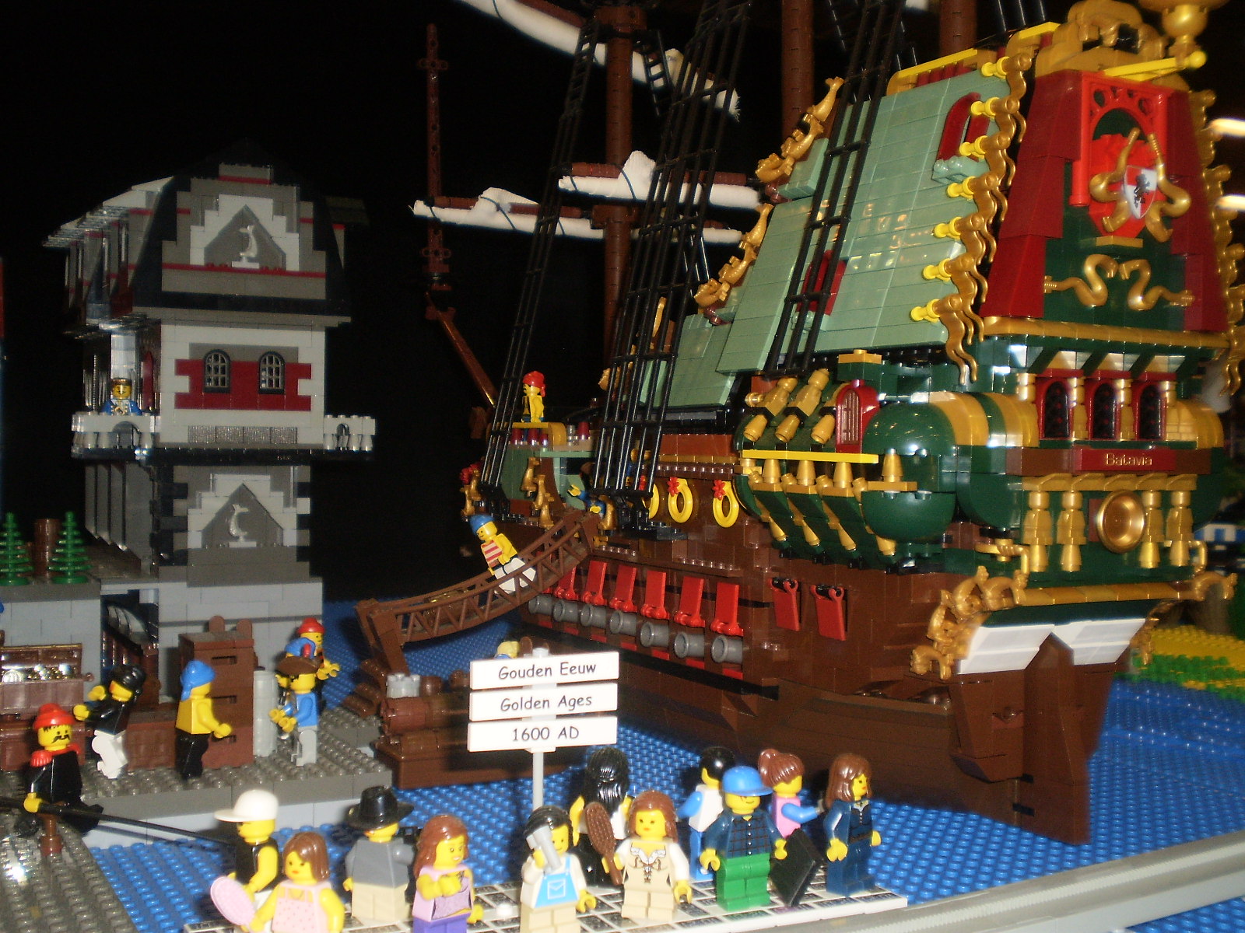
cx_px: 622
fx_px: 1511
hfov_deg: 44.8
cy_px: 466
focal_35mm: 42
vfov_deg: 34.3
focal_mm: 7.4
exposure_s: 1/30
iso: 125
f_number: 3.5
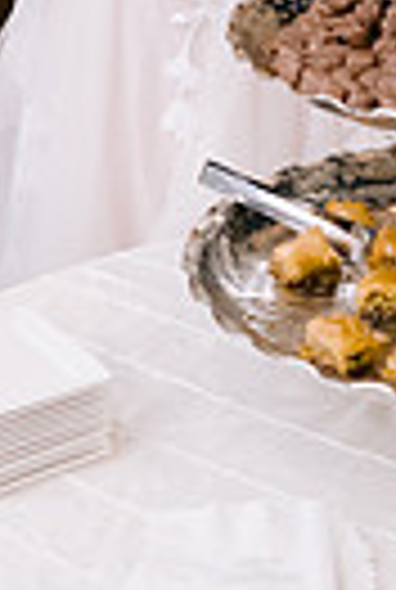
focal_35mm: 120
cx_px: 490
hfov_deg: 11.2
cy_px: -261
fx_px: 1969
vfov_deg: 15.8
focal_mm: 35
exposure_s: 1/125
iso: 1600
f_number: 2.2
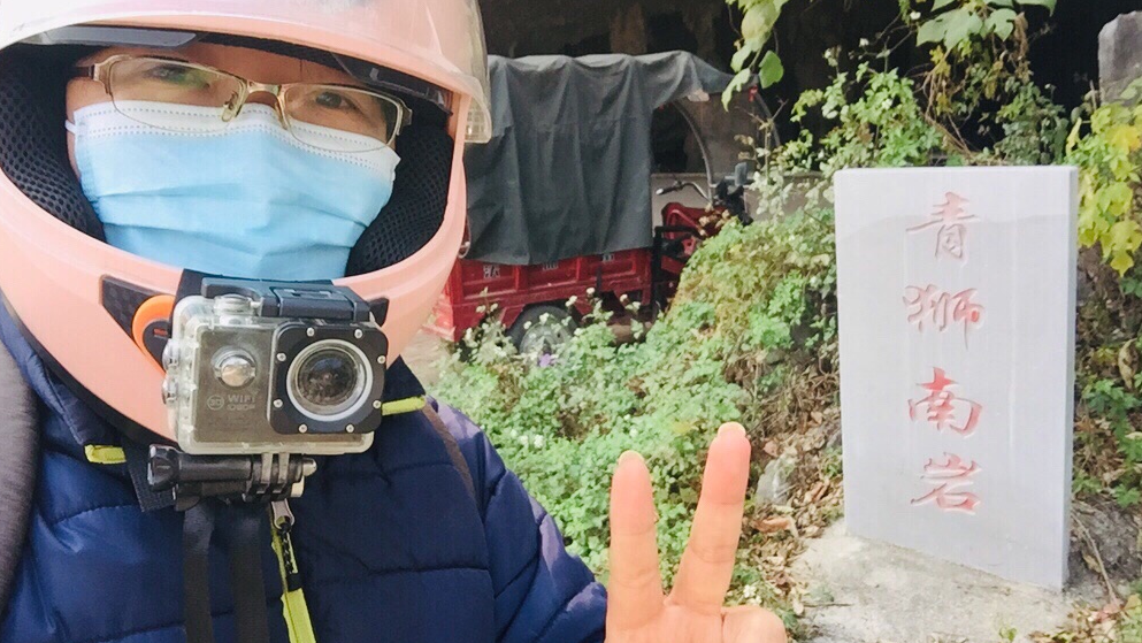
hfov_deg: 58.0
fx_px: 1030
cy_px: 332
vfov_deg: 34.7
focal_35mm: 34
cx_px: 569
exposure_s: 1/124
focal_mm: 2.65
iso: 32
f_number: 2.2
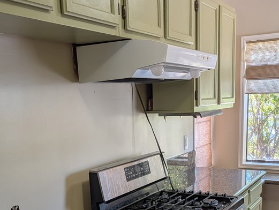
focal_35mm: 47
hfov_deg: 40.4
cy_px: 192
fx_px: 379
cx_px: 145
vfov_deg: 29.6
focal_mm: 6.9
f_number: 1.68
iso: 28
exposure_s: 1/259
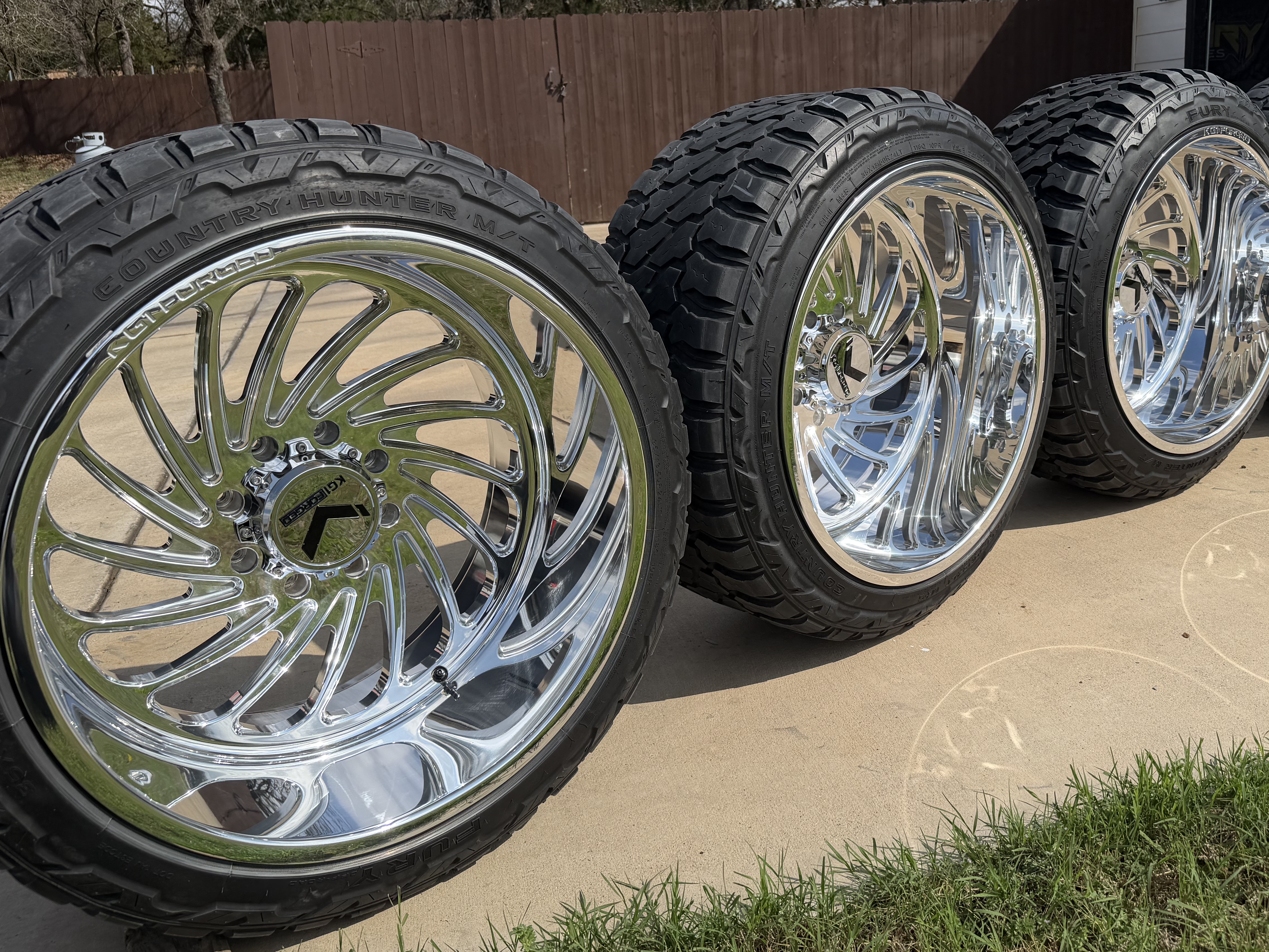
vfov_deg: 46.7
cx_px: 732
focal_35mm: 30
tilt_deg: -14.9
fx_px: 1100
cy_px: 416
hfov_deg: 59.7
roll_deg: +1.6
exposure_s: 1/6711
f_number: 1.78
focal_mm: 6.76
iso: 80
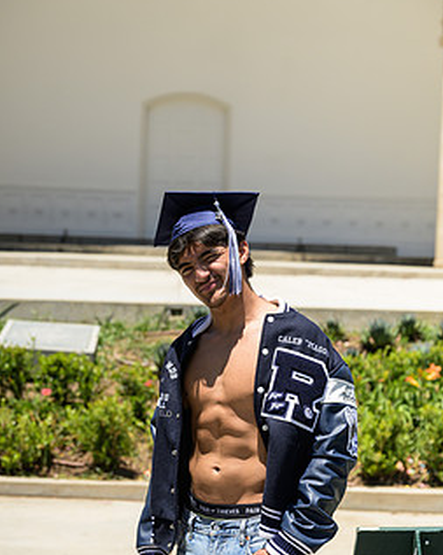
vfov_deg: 21.7
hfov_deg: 17.4
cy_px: 313
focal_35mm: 88
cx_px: 207
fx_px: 1444
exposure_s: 1/6400
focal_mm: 66
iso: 800
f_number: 4
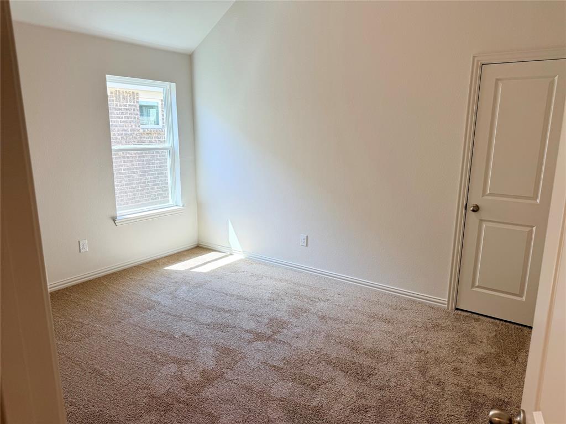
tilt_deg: -12.2
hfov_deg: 71.6
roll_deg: -0.1
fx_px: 392
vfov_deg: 56.8
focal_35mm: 24
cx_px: 283
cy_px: 212
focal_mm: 6.76
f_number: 1.78
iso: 80
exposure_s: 1/178
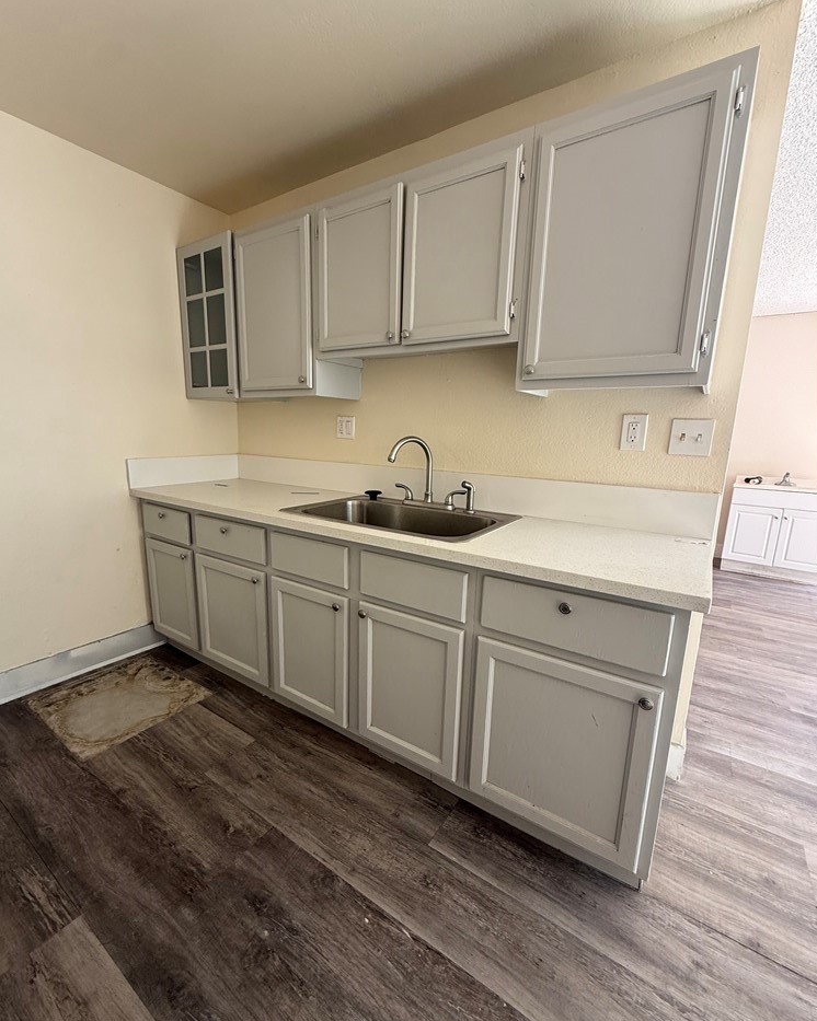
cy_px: 523
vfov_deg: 96.8
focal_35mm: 15
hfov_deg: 84.0
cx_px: 403
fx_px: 454
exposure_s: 1/99
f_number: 2.2
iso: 125
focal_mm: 2.22
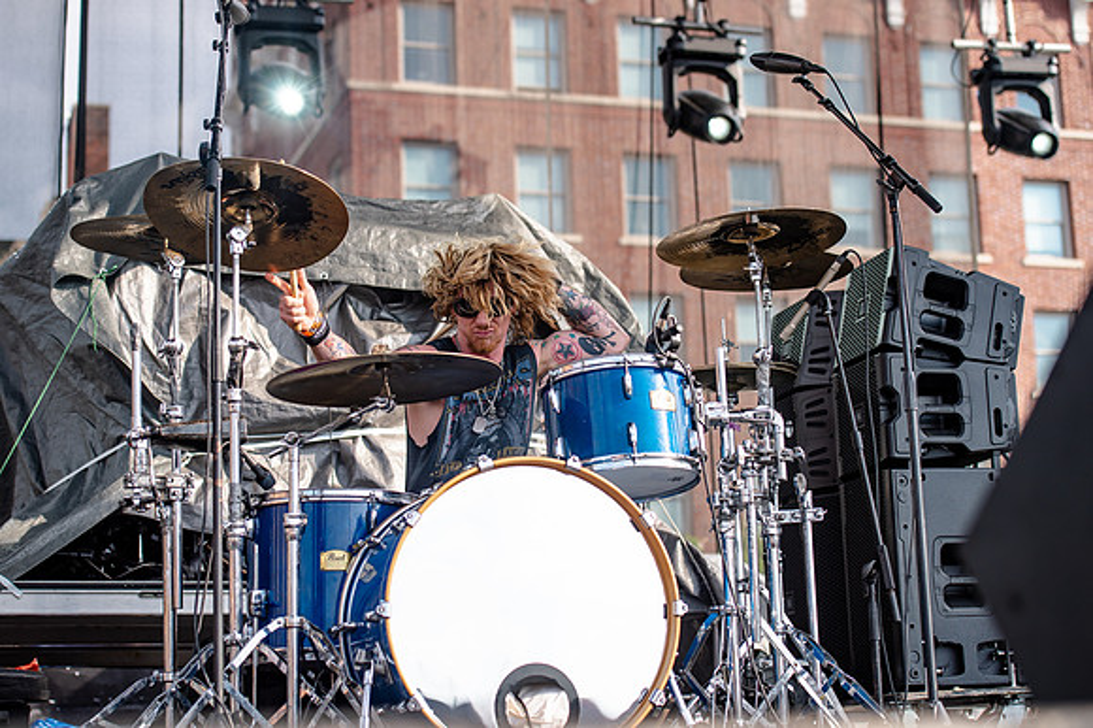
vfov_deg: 19.4
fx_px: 2124
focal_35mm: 70
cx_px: 546
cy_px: 364
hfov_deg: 28.9
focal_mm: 70
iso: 125
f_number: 4
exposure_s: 1/800
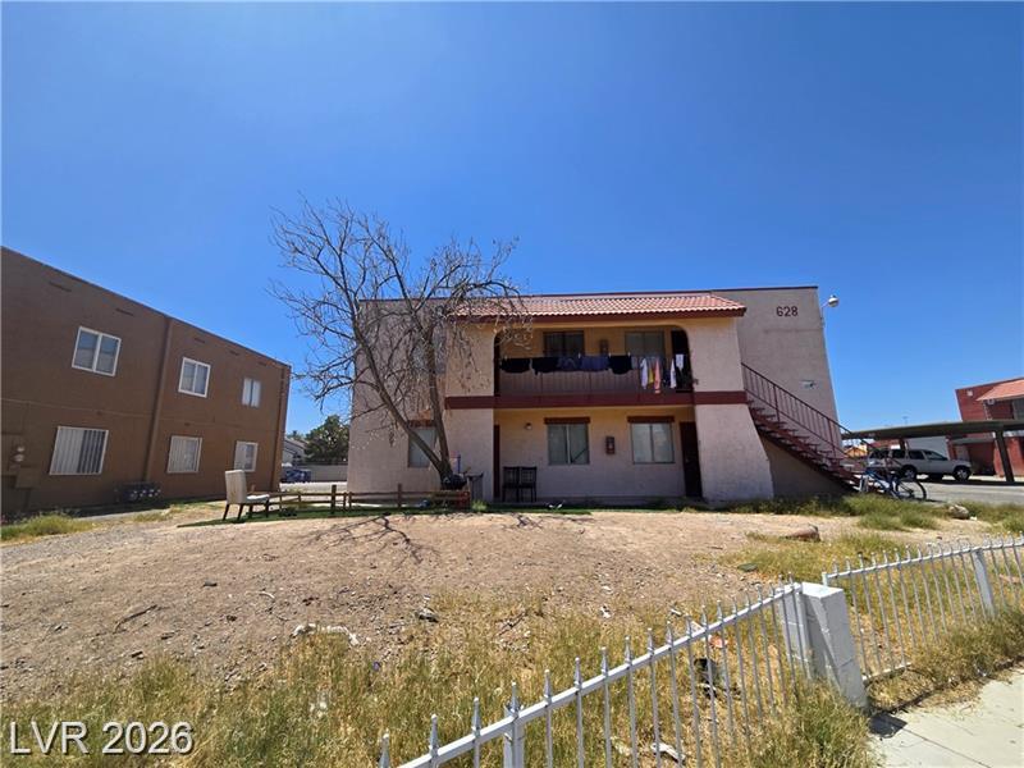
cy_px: 384
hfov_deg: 106.2
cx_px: 512
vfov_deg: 89.9
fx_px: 385
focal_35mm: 13
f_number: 2.2
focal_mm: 2.2
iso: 50
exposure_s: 1/2715
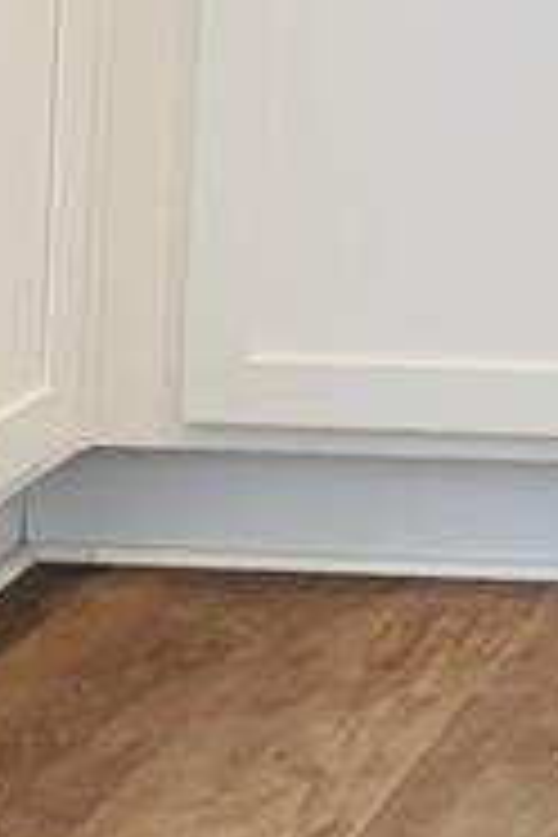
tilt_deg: +1.3
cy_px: -513
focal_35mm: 149
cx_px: 1233
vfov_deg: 12.9
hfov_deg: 8.6
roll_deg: -2.1
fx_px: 3464
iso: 64
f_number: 1.8
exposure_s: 1/60
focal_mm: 4.25
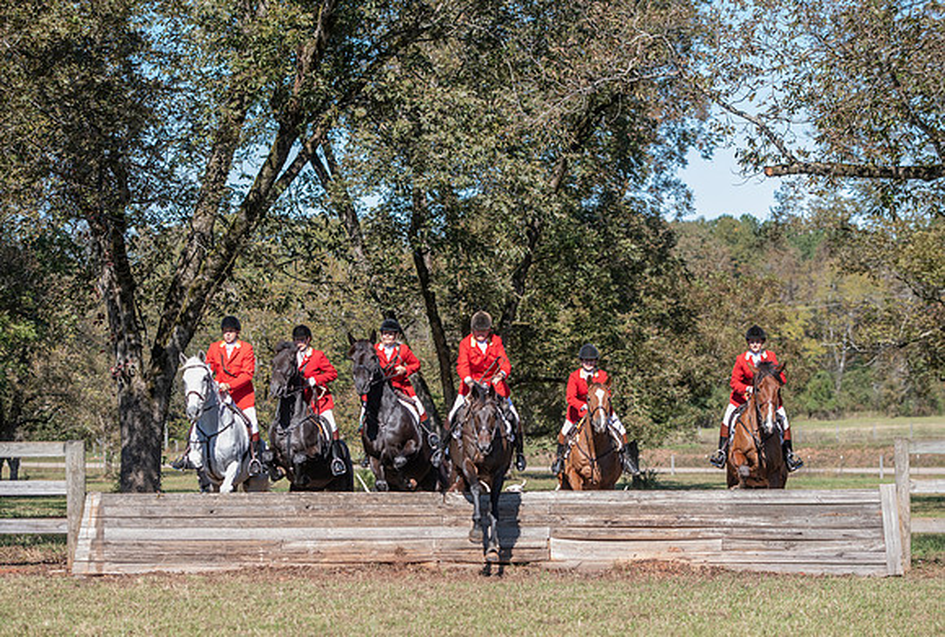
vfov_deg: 12.1
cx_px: 446
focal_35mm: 114
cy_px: 367
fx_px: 2999
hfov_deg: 17.9
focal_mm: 98
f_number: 4
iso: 280
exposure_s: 1/400
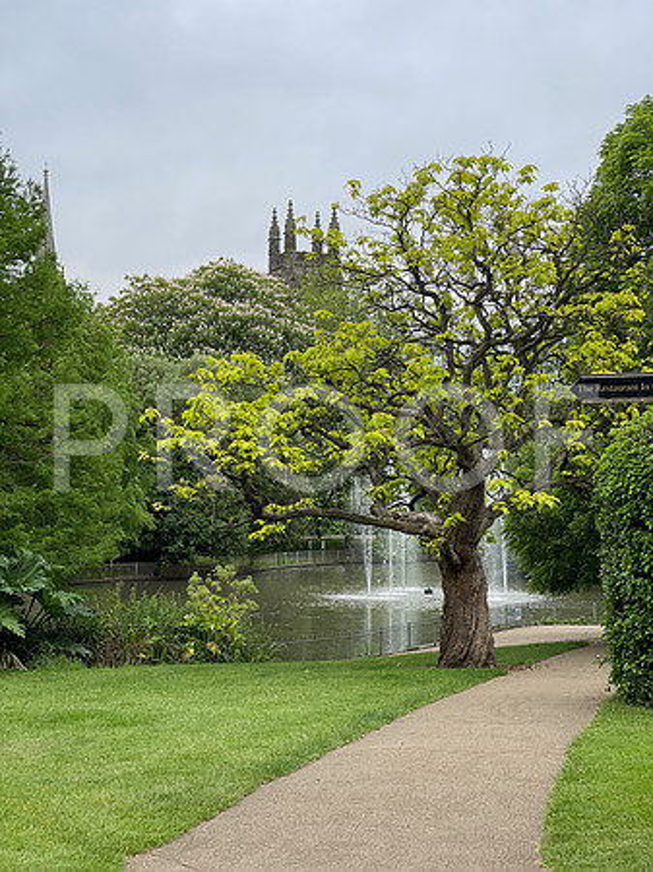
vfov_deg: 30.3
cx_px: 326
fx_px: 1611
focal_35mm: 64
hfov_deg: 22.9
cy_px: 436
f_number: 2.2
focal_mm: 7.5
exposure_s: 1/121
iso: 25
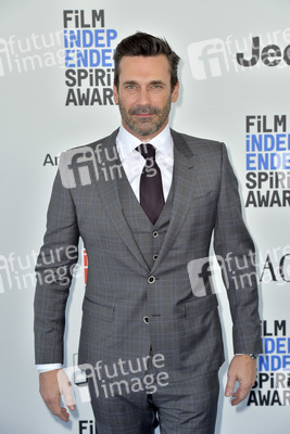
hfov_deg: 14.0
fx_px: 1183
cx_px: 145
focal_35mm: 98
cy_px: 217
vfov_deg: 20.8
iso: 500
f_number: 6.3
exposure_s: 1/320
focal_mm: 98
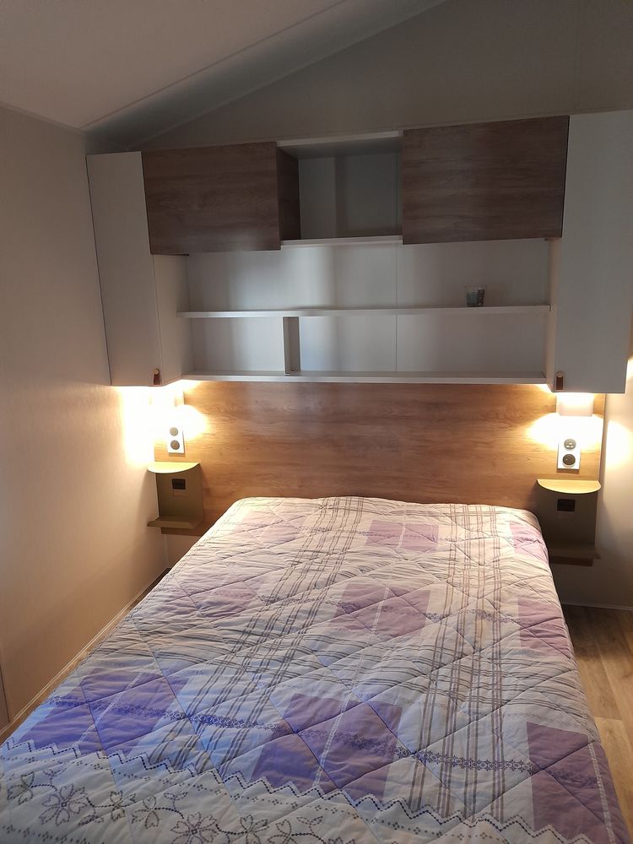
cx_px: 316
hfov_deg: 54.9
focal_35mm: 25
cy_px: 422
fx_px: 610
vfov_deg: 69.4
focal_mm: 4.6
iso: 320
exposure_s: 1/30
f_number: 2
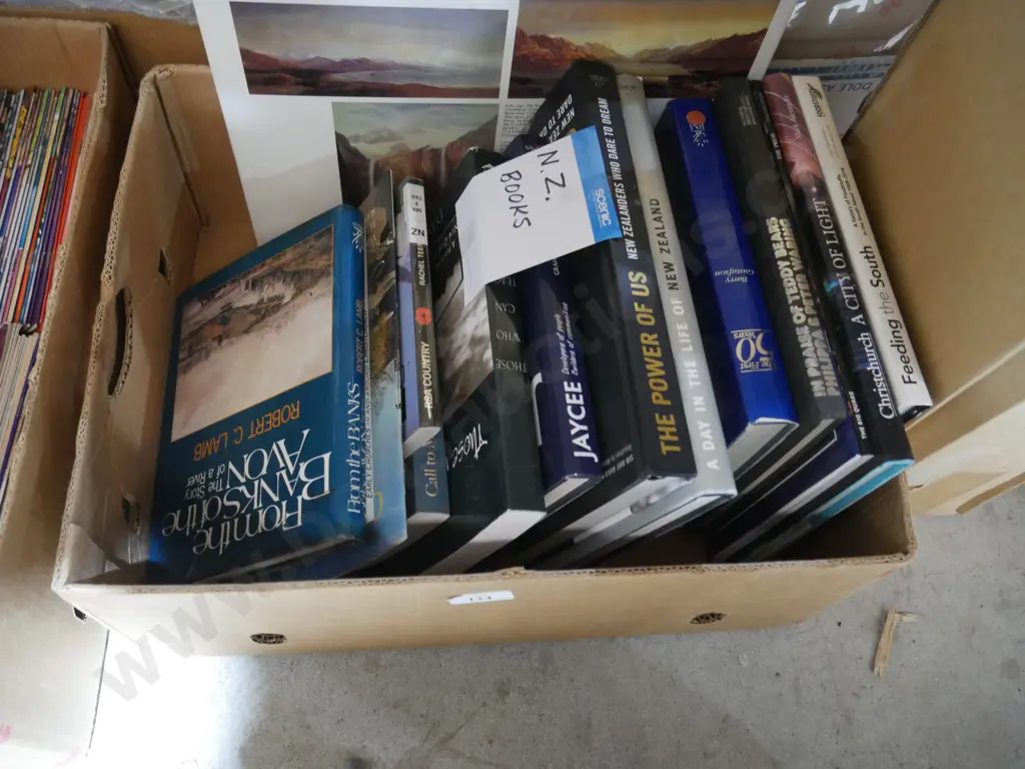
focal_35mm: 28
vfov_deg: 49.7
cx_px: 512
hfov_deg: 63.4
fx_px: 829
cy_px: 384
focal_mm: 14
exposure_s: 1/50
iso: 3200
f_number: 3.5
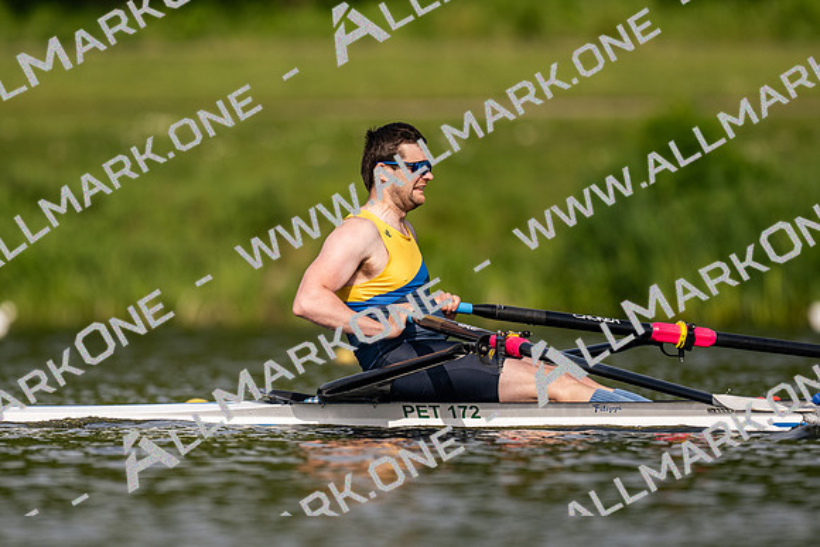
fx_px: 20514
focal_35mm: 900
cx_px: 410
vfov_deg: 1.5
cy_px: 274
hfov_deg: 2.3
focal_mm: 600
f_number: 4
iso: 200
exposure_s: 1/2500
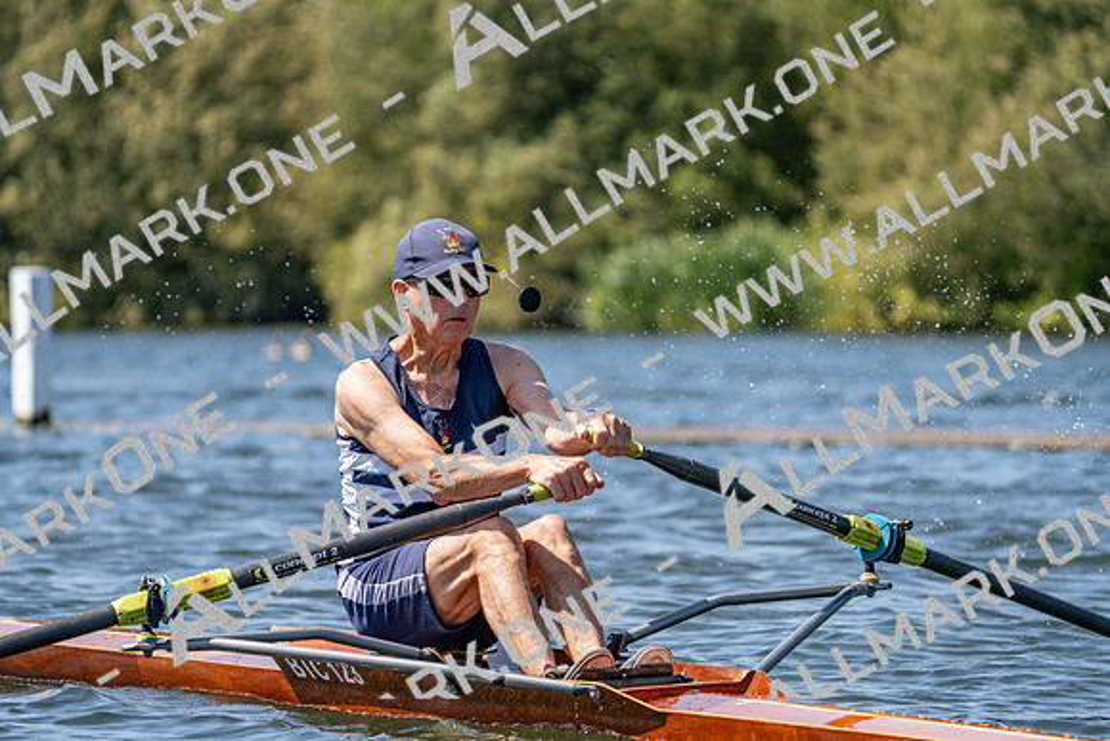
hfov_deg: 7.9
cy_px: 370
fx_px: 8049
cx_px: 555
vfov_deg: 5.3
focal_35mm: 261
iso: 400
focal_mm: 261
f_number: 5.6
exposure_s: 1/2000
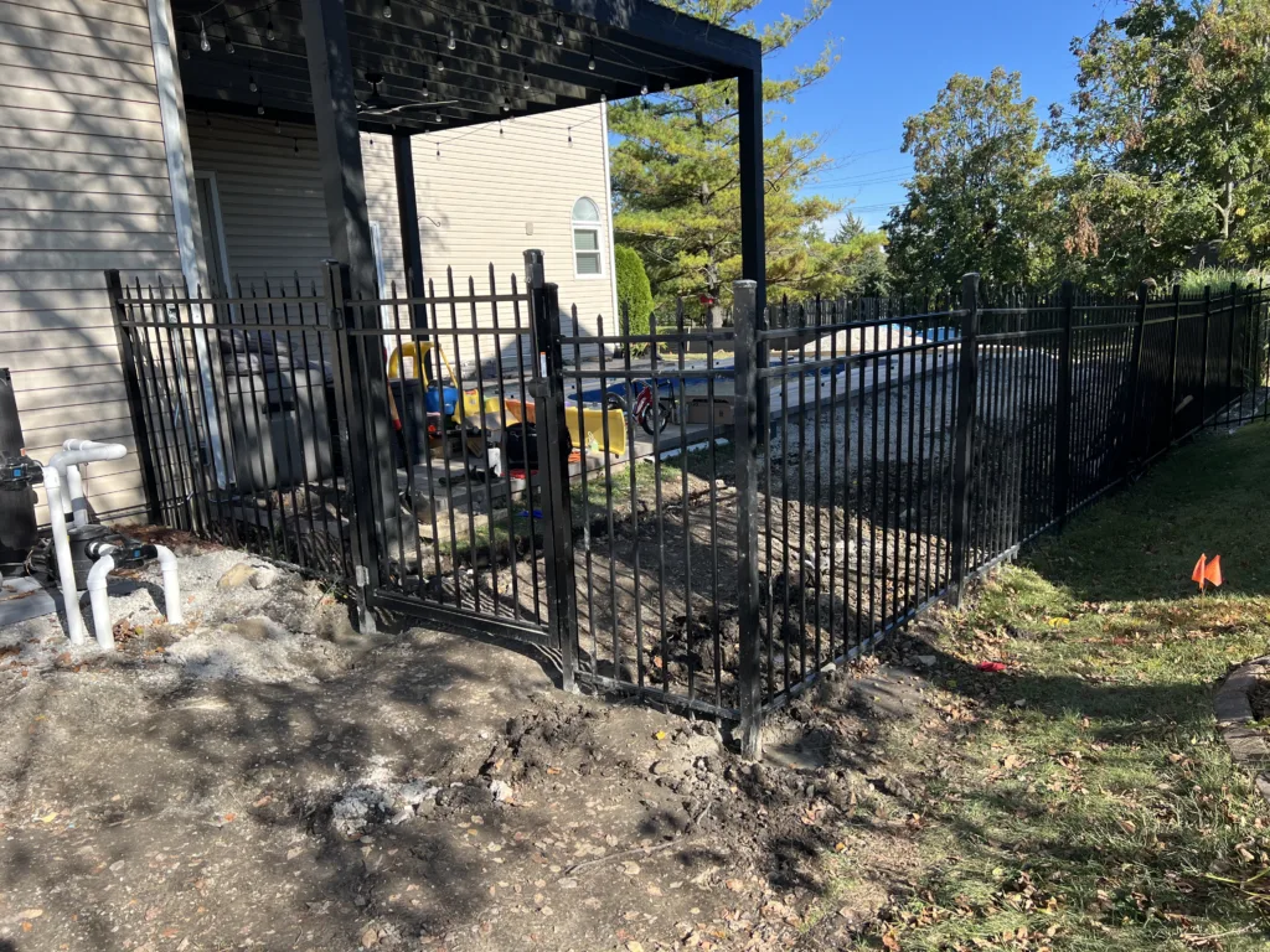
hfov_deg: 67.3
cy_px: 476
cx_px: 635
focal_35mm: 26
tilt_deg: -10.0
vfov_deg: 53.1
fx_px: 954
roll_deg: +3.7
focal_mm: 5.7
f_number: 1.5
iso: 50
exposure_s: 1/1124
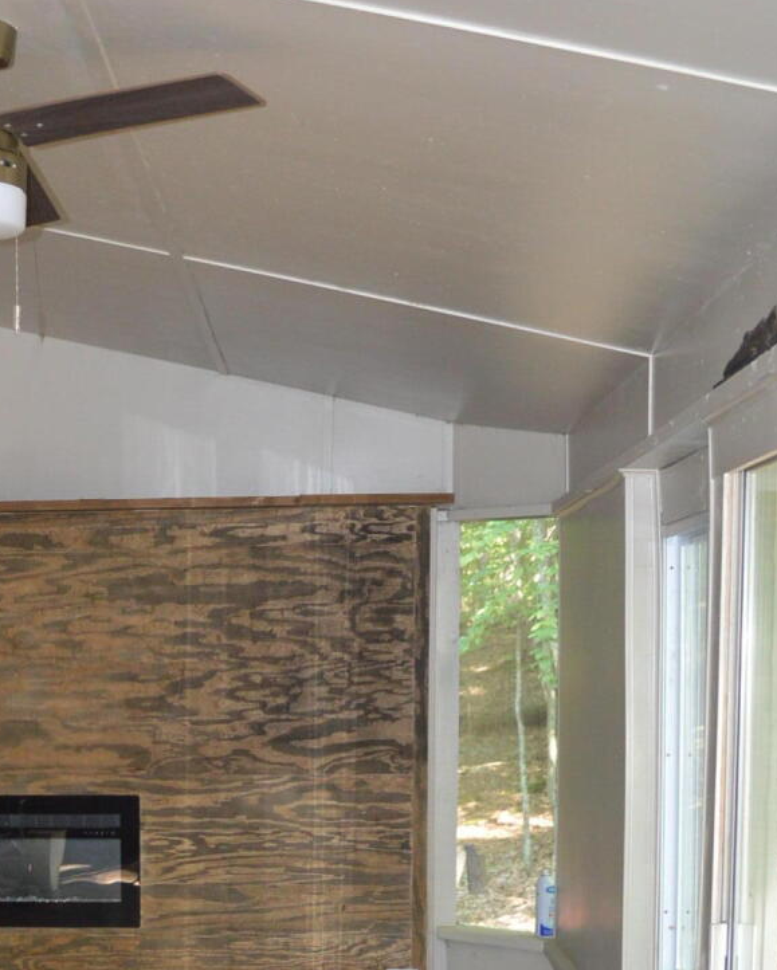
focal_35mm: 70
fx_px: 2011
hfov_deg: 21.2
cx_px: 23
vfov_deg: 26.2
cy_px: 875
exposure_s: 1/60
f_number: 3.5
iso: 800
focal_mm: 18
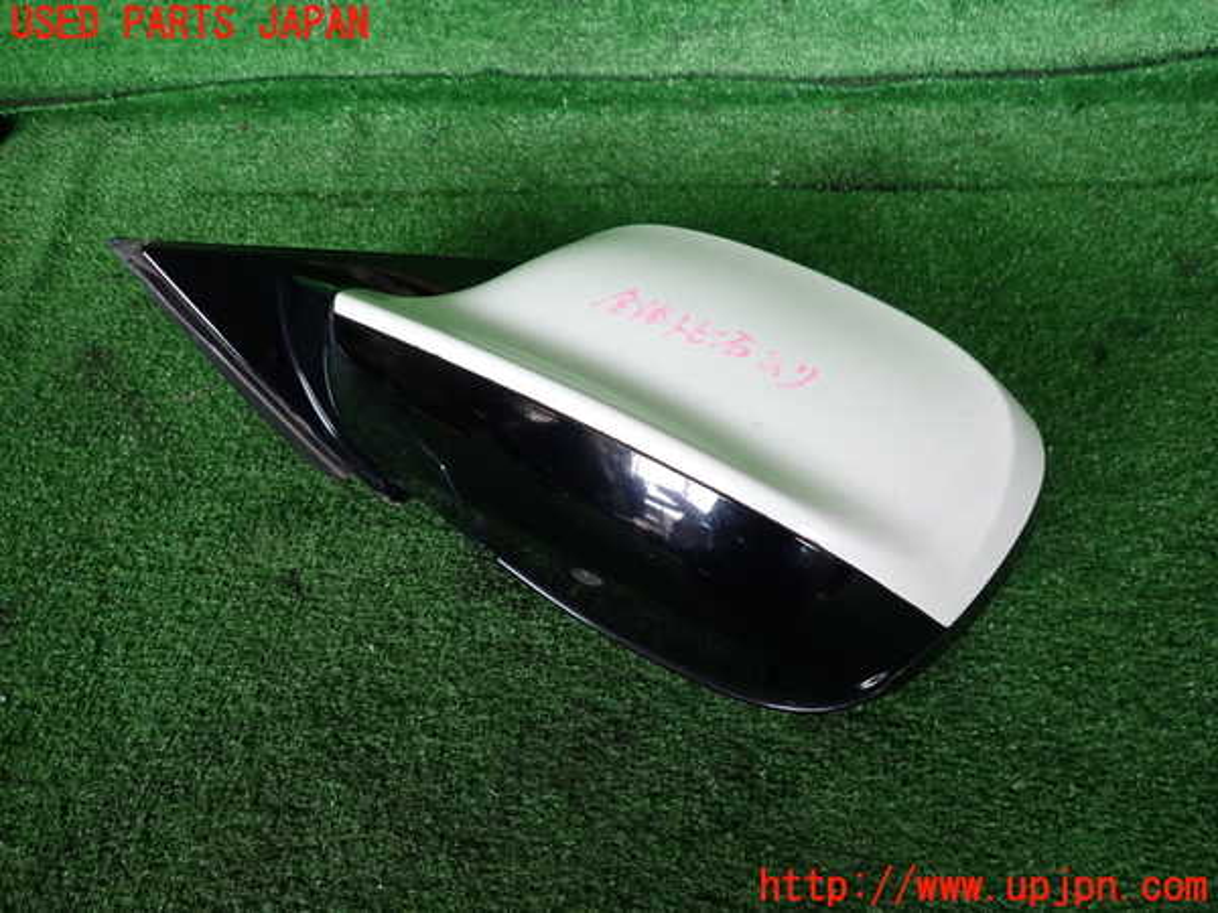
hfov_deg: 69.4
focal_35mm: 25
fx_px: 880
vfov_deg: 54.9
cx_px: 609
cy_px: 456
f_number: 2
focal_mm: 4.5
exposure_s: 1/50
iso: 200
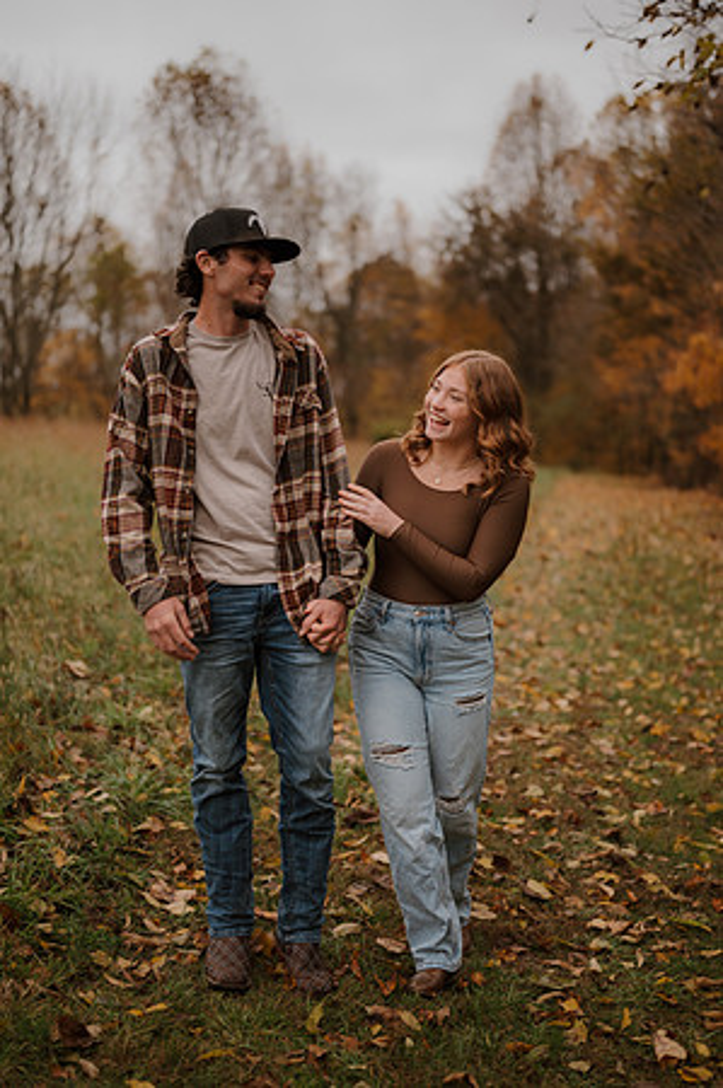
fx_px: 1510
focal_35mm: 50
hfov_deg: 26.9
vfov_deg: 39.6
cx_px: 362
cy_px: 544
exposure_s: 1/320
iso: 320
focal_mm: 50
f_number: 1.8
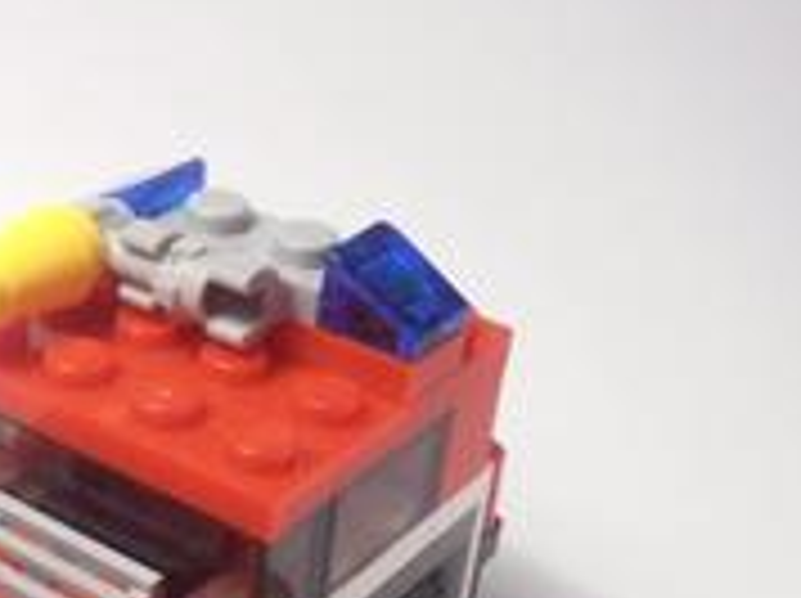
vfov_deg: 19.2
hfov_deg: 25.4
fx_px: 1733
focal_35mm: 75
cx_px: 117
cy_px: 553
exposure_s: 1/50
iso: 80
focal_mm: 6.61
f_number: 3.9
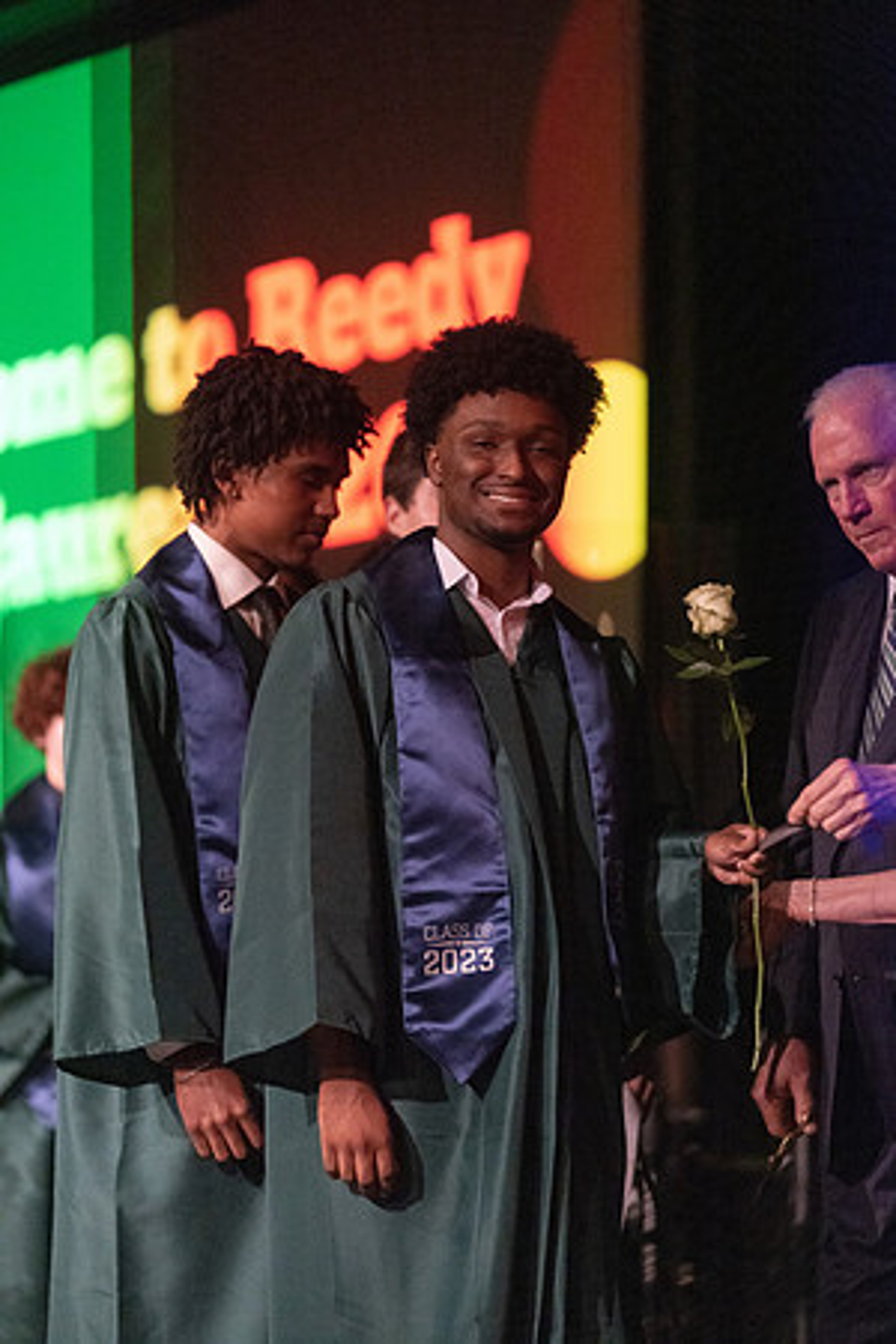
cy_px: 672
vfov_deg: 15.2
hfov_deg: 10.2
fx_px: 5040
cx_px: 448
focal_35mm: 135
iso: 16000
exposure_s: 1/1000
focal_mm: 135
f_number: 2.8
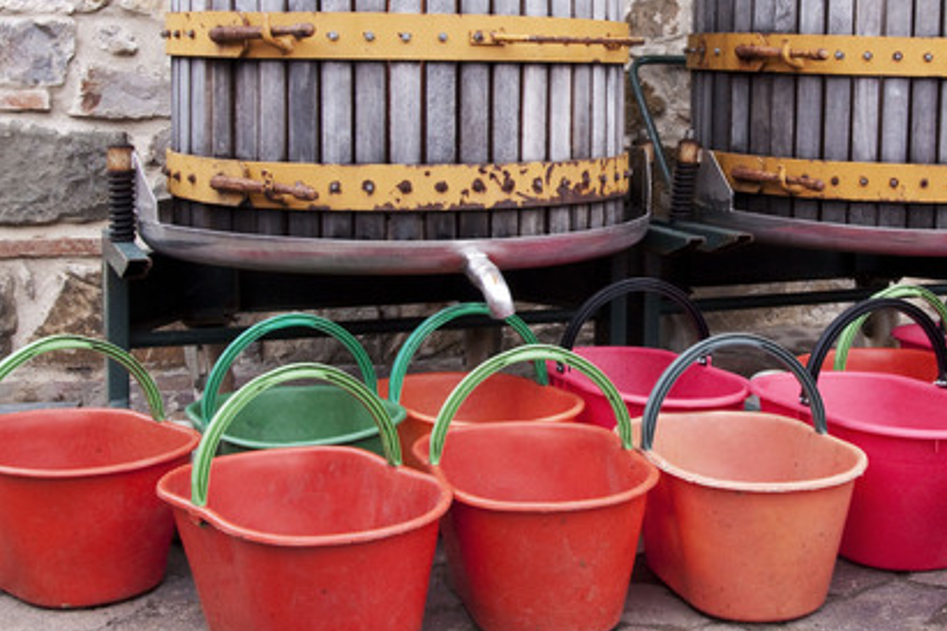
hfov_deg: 33.8
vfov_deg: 23.2
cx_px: 707
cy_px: 206
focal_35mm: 58
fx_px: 1525
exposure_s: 1/60
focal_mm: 24
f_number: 16
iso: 800
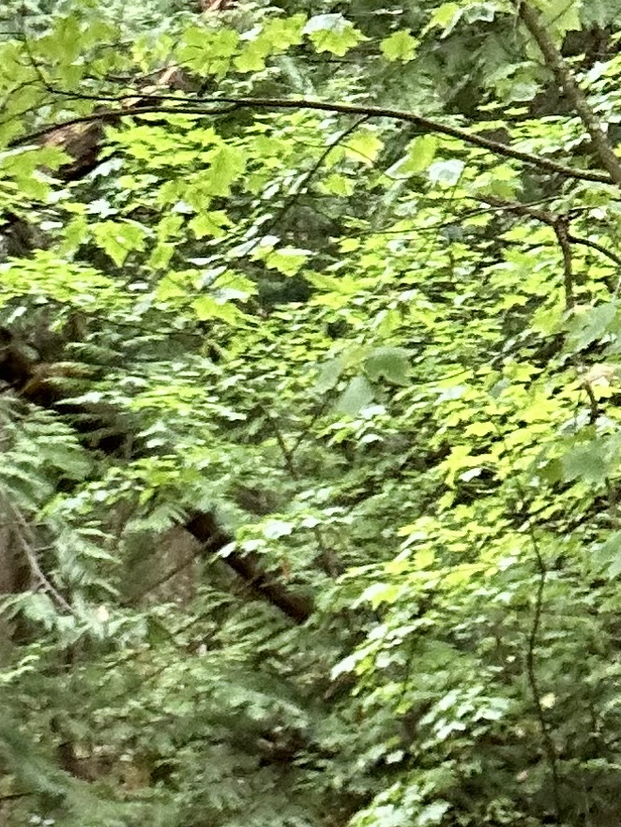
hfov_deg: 13.8
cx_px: -77
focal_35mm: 105
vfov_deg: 16.8
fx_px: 2510
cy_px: 1281
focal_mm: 2.69
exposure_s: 1/60
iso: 80
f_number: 1.9
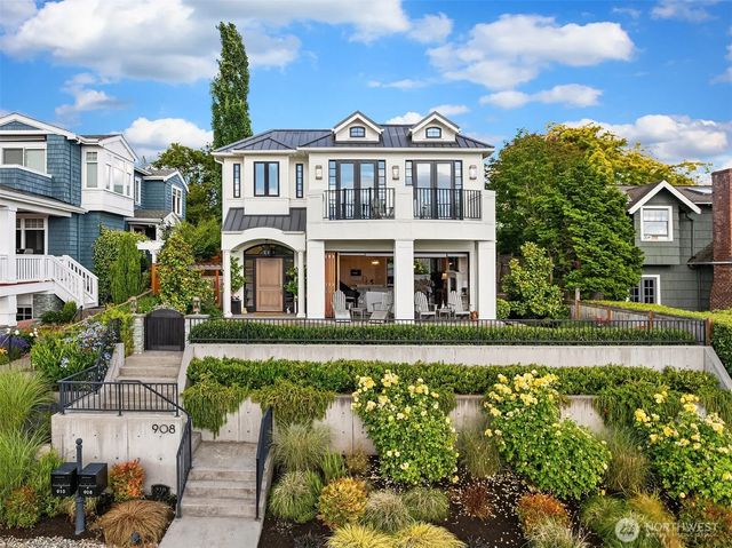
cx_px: 366
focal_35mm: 24
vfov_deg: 56.8
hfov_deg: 71.6
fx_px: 507
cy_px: 274
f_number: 2.8
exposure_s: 1/1600
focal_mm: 12.29
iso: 210
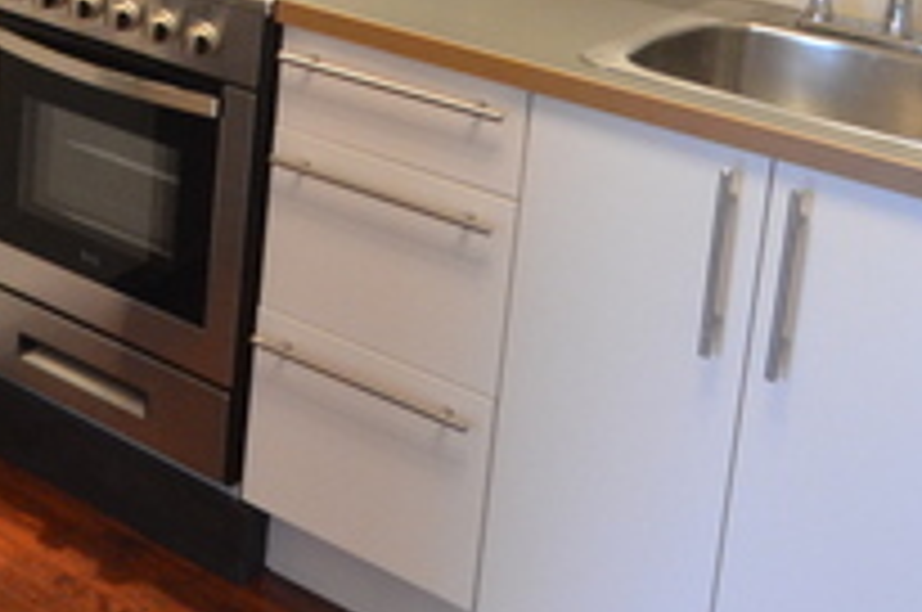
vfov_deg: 18.6
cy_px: -261
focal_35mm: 66
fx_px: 1688
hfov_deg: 27.7
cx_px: -117
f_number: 4
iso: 1800
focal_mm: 12
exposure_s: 1/60
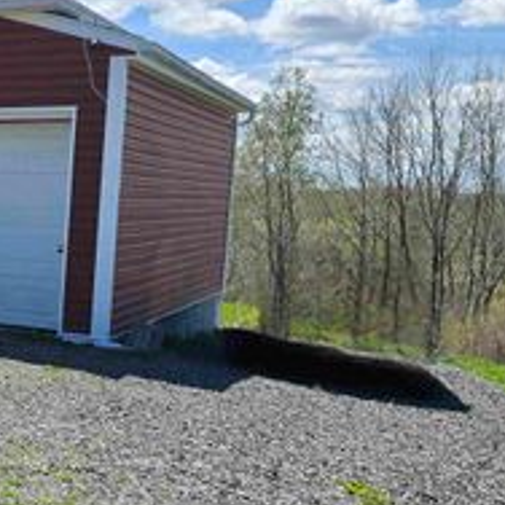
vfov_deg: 31.6
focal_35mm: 54
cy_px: 291
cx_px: -156
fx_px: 891
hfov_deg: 26.6
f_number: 1.7
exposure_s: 1/833
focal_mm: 6.3
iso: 12
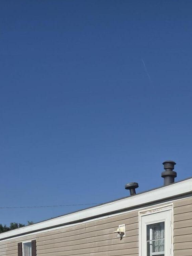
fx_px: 451
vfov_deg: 27.0
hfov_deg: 23.6
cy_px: 328
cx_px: 161
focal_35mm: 61
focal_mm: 5.4
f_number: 1.8
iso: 64
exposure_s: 1/7891
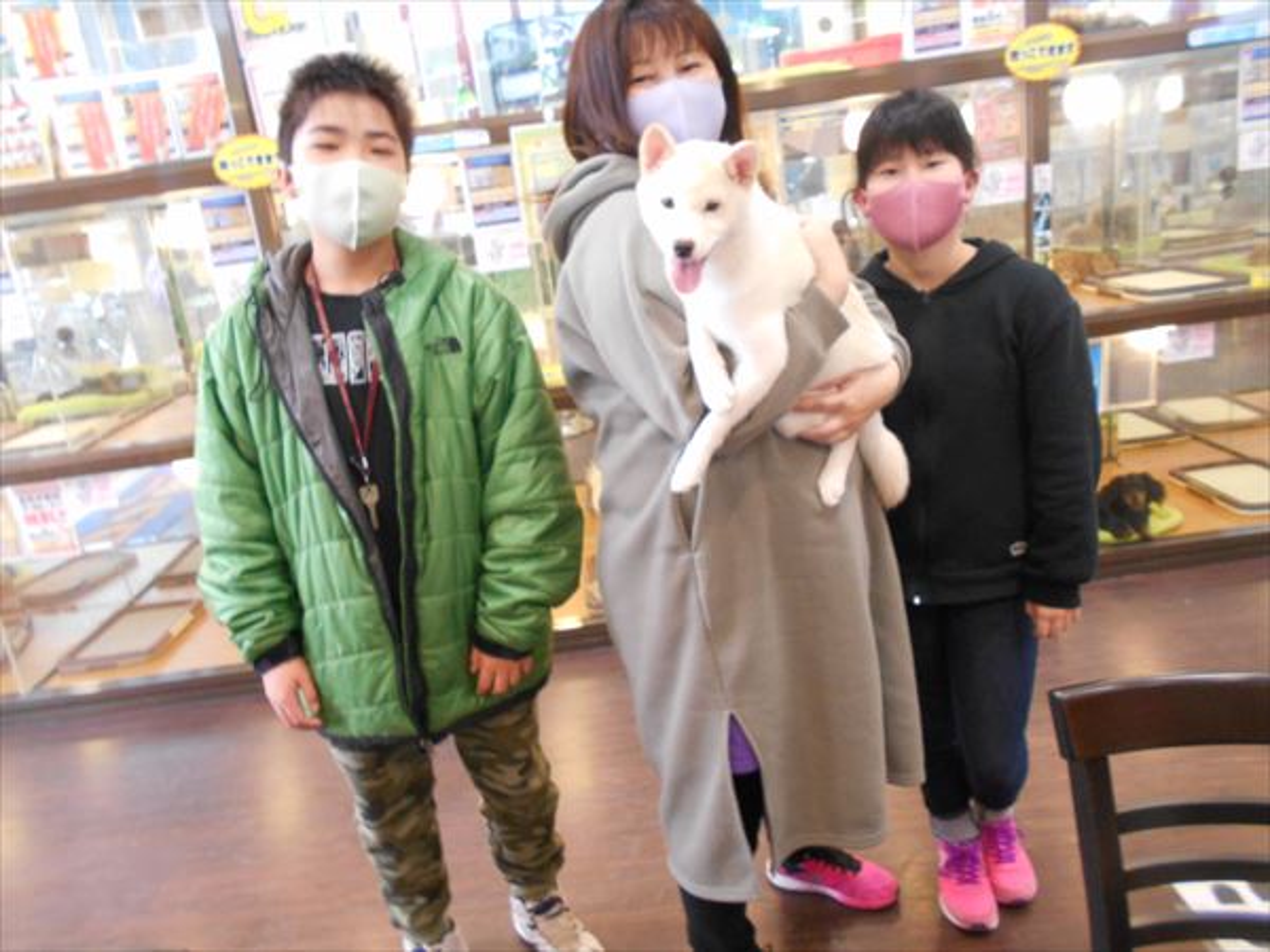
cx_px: 635
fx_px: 954
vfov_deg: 53.1
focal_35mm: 26
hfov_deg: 67.3
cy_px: 476
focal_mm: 4.6
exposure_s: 1/15
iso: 400
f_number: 3.2
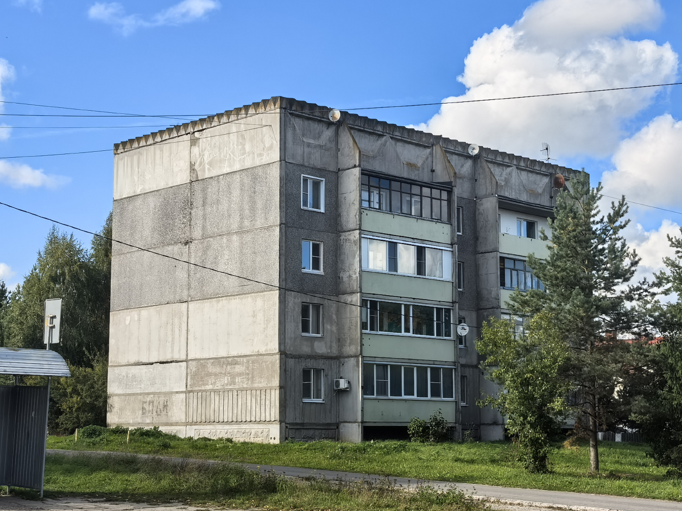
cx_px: 337
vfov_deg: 24.8
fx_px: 1162
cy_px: 254
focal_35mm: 59
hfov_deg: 32.7
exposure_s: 1/2137
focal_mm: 6.98
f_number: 2
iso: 50
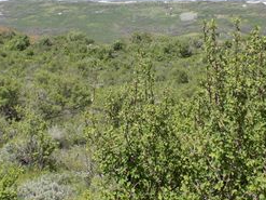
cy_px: 100
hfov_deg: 23.6
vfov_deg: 17.8
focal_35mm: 83
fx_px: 637
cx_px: 114
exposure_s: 1/640
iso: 80
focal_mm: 7.3
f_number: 3.6
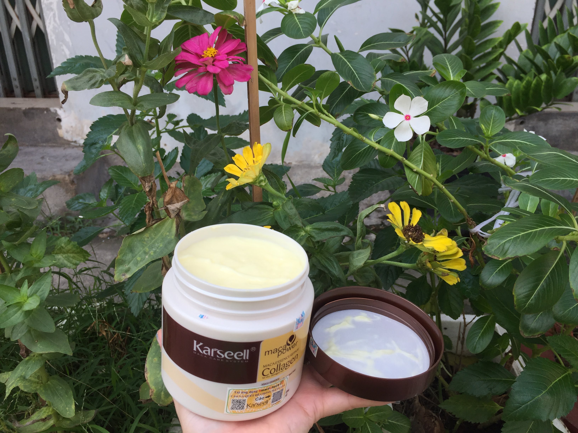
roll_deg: -0.4
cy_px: 216
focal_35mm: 29
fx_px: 484
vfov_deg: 48.2
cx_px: 289
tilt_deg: -21.8
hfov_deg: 61.7
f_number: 2.2
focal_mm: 4.15
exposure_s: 1/434
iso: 32
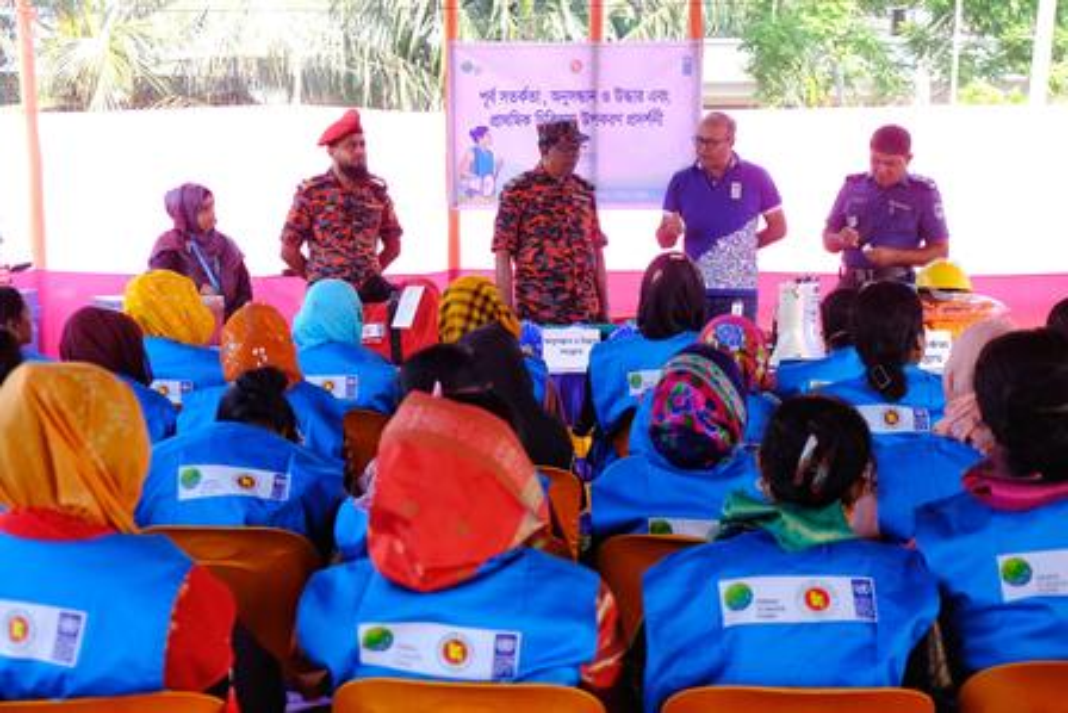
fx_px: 1602
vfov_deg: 25.1
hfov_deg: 36.9
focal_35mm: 54
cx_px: 534
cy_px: 356
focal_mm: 35.8
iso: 400
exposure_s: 1/400
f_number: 3.6
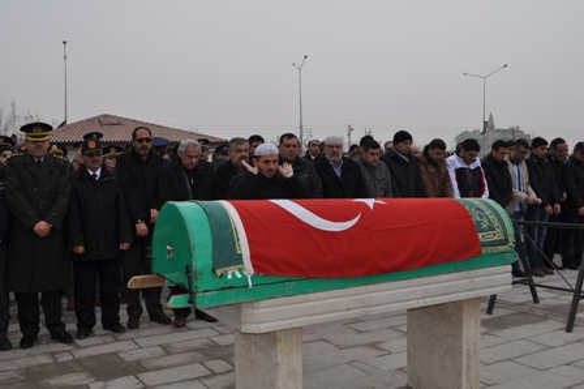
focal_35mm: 36
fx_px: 584
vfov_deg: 36.8
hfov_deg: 53.2
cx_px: 292
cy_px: 194
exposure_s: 1/200
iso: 200
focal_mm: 24
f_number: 8
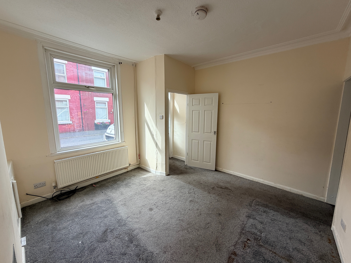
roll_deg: +0.2
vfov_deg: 85.7
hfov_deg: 102.1
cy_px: 132
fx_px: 142
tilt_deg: -7.6
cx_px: 176
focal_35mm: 14
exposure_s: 1/121
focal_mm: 2.22
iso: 64
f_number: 2.2
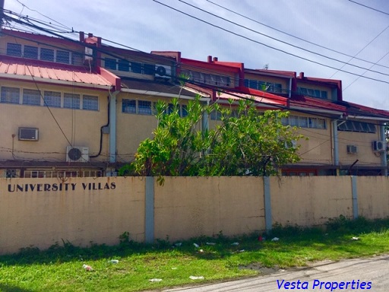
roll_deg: -0.5
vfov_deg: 48.2
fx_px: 326
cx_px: 194
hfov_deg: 61.7
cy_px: 146
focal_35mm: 29
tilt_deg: +5.1
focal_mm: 4.15
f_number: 2.2
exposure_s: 1/2198
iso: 32
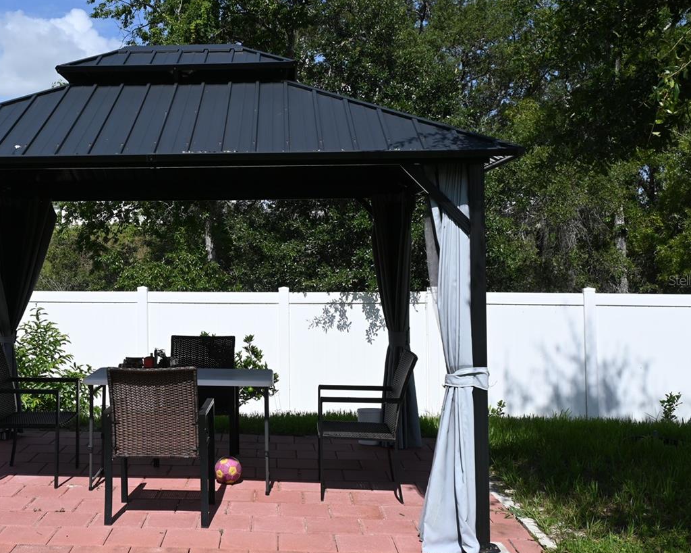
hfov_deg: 41.0
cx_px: 189
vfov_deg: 34.1
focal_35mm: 44
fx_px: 900
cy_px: 280
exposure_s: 1/500
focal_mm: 20
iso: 100
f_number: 8
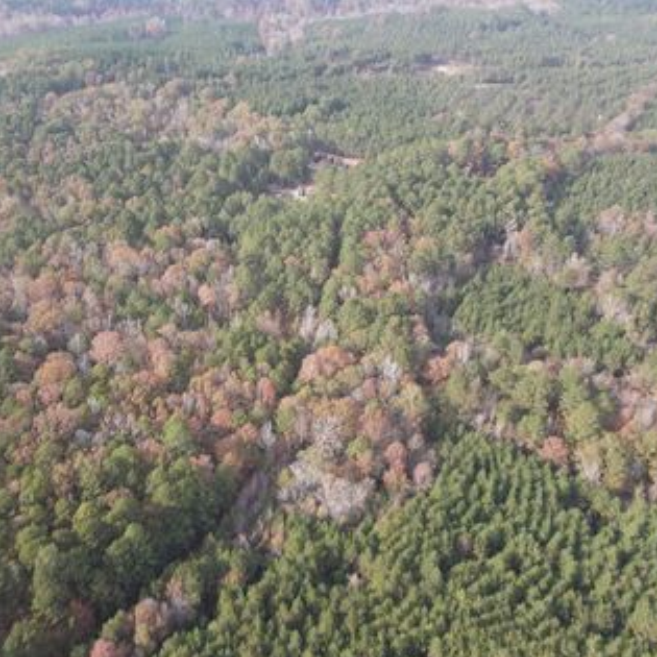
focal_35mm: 29
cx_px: 230
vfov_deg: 55.6
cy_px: 335
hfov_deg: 54.7
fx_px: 623
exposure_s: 1/15
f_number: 2.8
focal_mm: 4.5
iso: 150
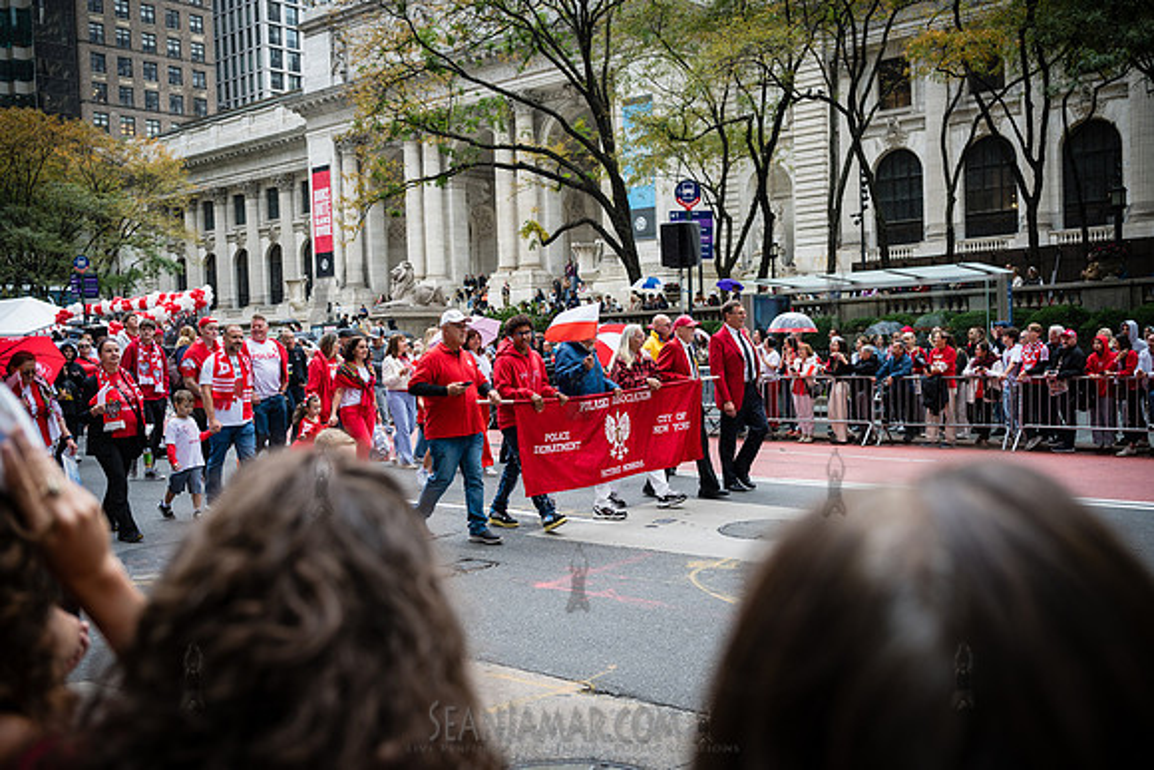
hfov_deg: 54.4
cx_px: 577
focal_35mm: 35
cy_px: 385
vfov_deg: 37.9
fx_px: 1122
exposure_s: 1/500
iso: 500
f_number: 3.5
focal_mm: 35
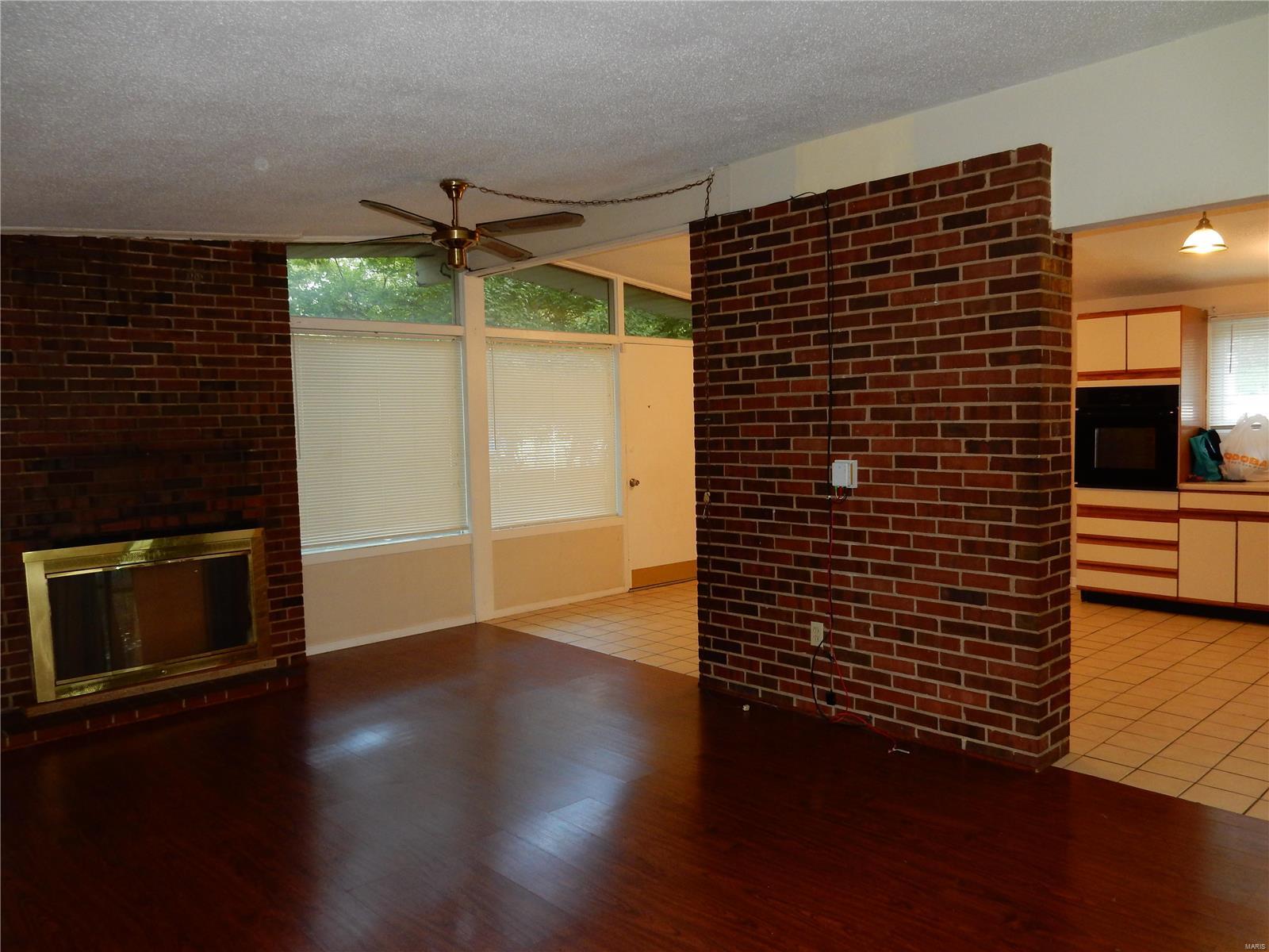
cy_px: 476
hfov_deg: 69.4
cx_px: 634
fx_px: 916
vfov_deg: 54.9
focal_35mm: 25
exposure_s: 1/30
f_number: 3.7
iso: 220
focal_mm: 4.5
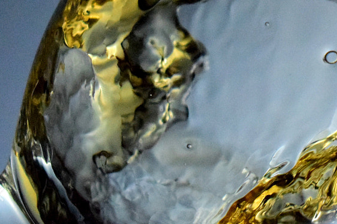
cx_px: 336
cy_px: -40
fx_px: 2087
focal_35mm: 223
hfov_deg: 9.2
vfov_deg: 6.1
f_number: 9
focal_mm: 52
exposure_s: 1/2500
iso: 8000
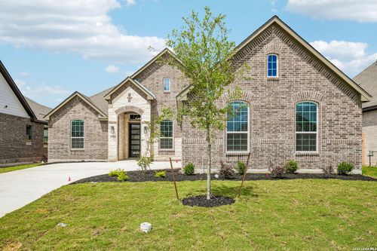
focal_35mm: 29
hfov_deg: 63.7
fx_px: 304
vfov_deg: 44.9
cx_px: 188
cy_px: 126
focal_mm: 29
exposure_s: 1/750
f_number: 8
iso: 200
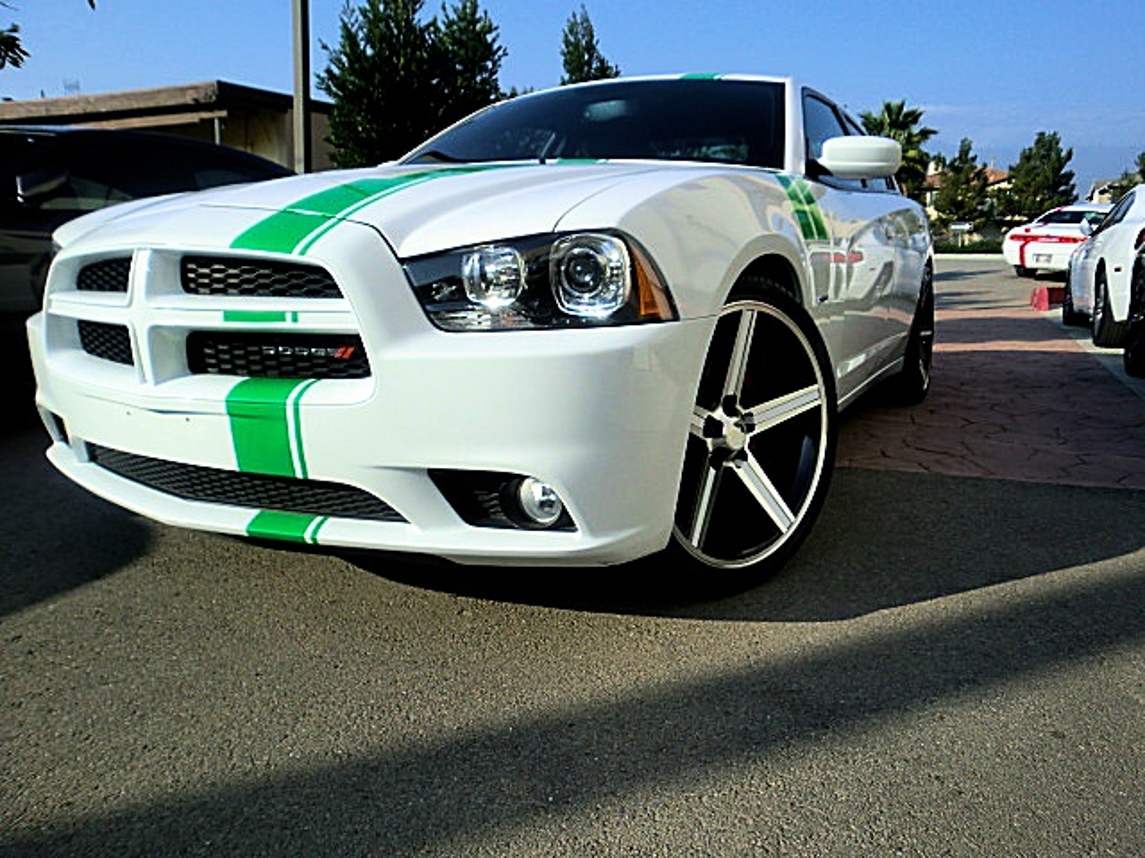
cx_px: 572
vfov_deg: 53.1
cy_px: 429
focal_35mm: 26
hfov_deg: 67.3
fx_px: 860
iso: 64
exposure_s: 1/125
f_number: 7.8
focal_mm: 4.65
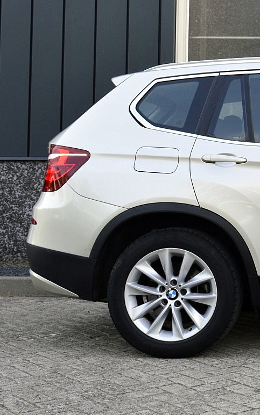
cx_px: 412
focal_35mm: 77
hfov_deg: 15.4
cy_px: 161
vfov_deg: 26.7
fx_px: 873
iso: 400
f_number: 9
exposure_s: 1/160
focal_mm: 24
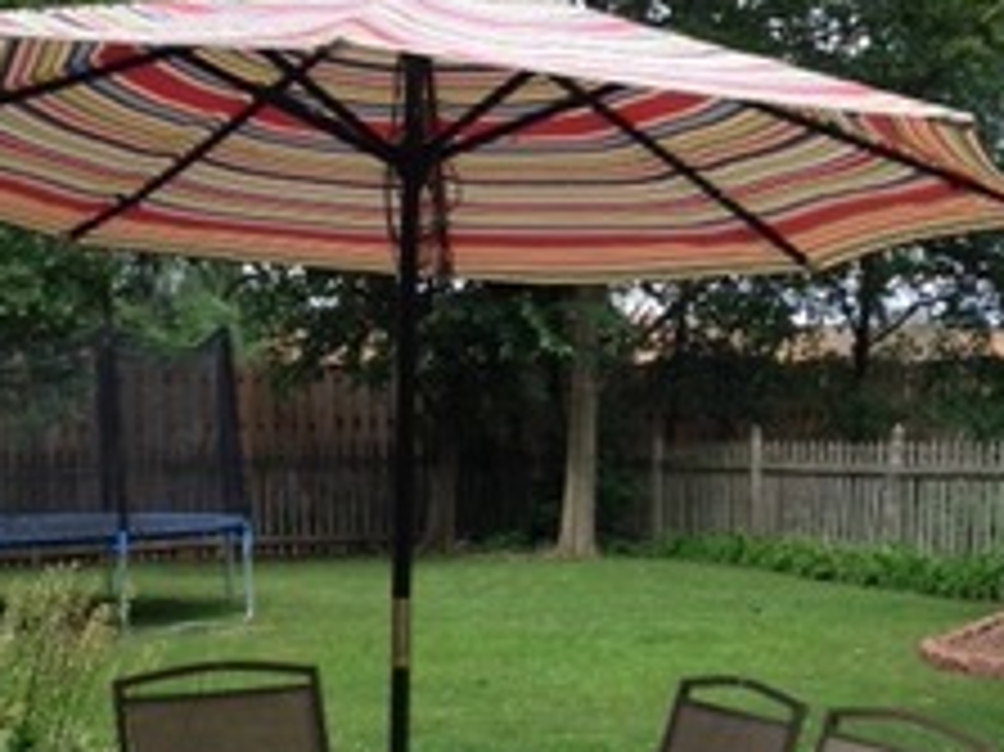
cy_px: 527
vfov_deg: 20.6
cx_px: 477
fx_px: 2058
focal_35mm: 71
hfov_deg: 27.4
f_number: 2.4
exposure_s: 1/310
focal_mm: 4.13
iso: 50
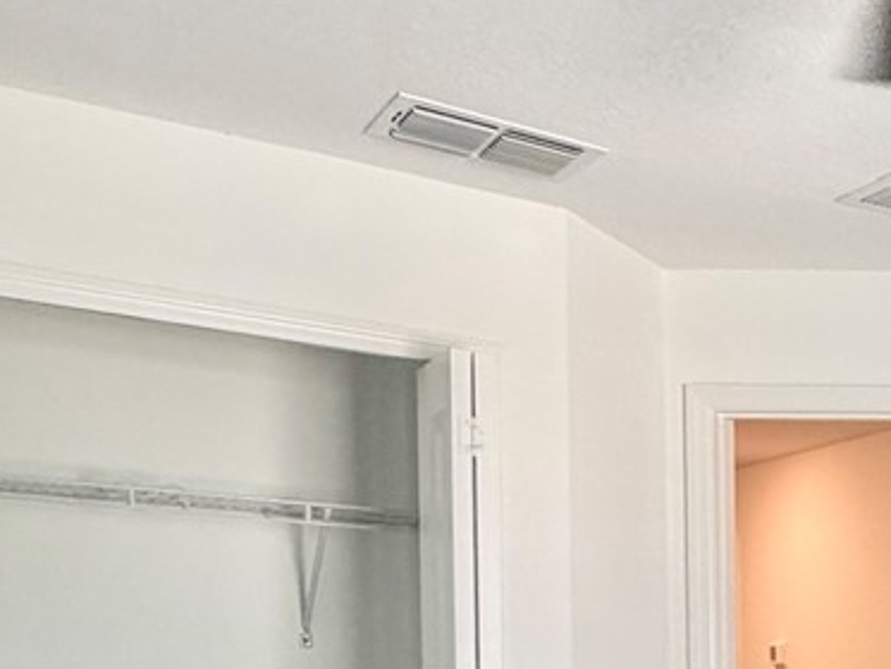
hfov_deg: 23.9
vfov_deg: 22.6
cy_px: 796
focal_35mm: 60
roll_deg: -0.9
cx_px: 1402
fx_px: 1545
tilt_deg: -3.9
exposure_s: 1/120
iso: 125
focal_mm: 2.22
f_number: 2.2
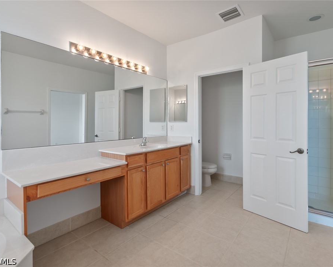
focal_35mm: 17
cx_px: 173
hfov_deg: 89.6
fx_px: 168
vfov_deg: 77.0
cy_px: 134
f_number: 8
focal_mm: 10
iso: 200
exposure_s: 1/5
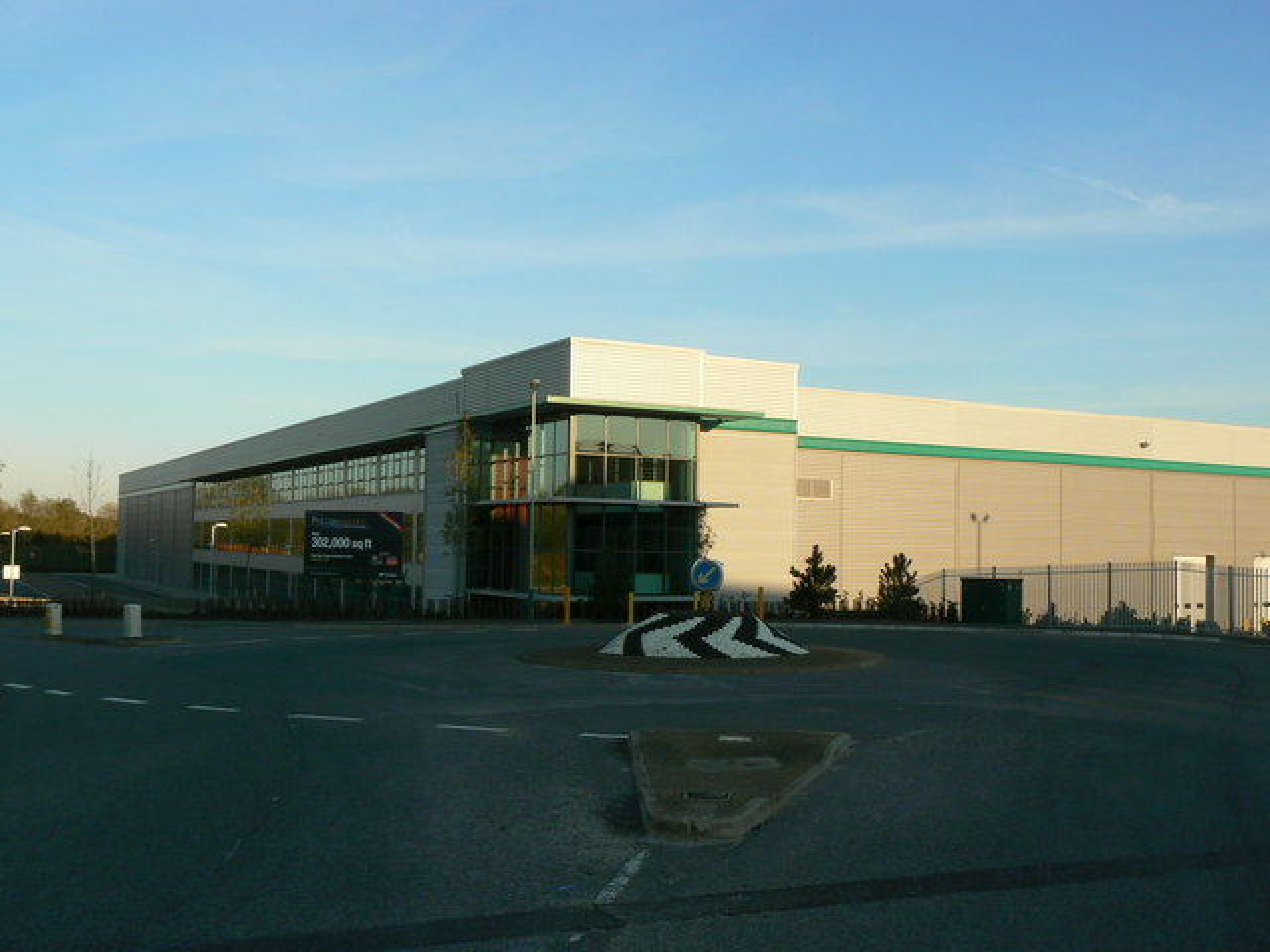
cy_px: 476
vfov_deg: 39.7
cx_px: 635
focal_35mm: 36
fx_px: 1321
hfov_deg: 51.4
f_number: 5.6
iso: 80
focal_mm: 6
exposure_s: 1/200
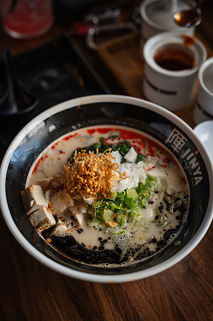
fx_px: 445
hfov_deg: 26.9
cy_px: 160
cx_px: 106
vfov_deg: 39.6
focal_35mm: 50
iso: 400
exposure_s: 1/400
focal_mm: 50
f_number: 3.2
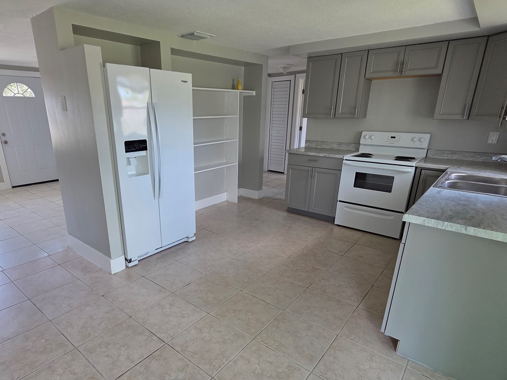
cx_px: 220
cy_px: 212
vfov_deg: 68.4
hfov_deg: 84.2
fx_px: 278
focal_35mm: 19
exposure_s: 1/120
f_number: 2.2
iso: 125
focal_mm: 2.2
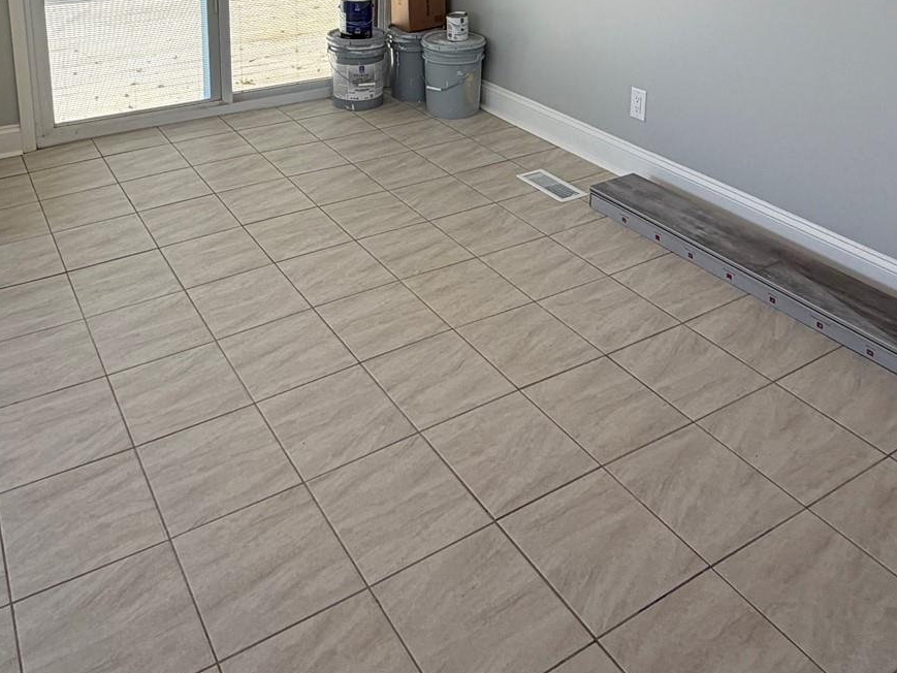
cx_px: 391
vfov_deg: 38.7
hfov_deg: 55.2
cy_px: 20
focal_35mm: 33
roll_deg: +1.1
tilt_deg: -14.5
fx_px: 855
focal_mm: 2.22
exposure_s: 1/120
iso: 64
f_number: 2.2
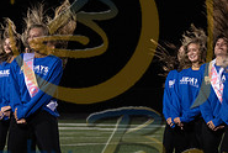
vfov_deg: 4.0
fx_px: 2182
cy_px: 57
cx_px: 59
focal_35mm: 344
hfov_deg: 6.0
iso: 5000
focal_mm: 110
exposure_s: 1/1600
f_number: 2.8
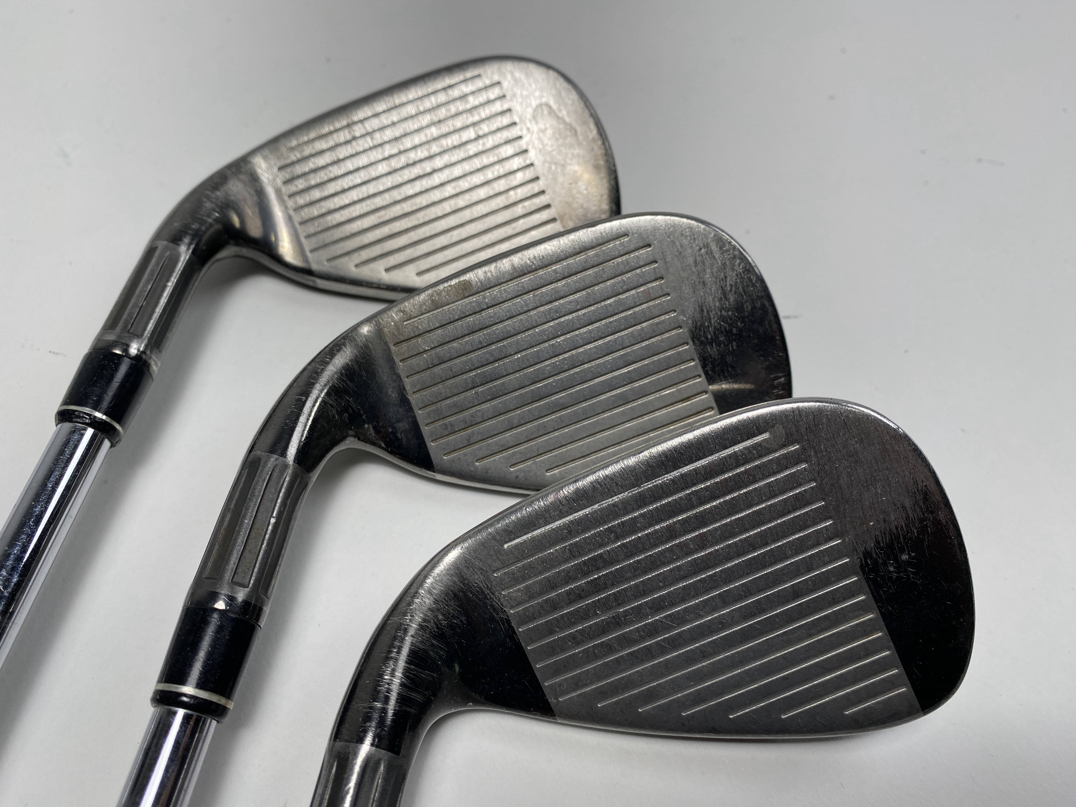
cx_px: 538
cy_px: 404
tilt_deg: -57.3
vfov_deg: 53.1
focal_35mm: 26
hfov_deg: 67.3
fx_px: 808
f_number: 1.8
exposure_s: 1/441
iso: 32
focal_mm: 4.25
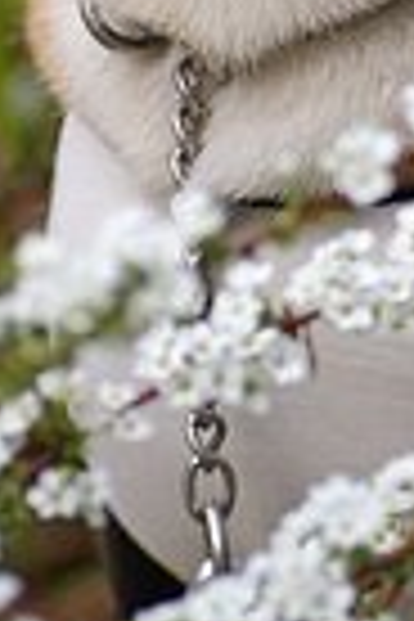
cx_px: 688
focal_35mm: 501
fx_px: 8642
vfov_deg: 4.1
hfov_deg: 2.7
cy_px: -243
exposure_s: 1/500
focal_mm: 90
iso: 200
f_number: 2.8
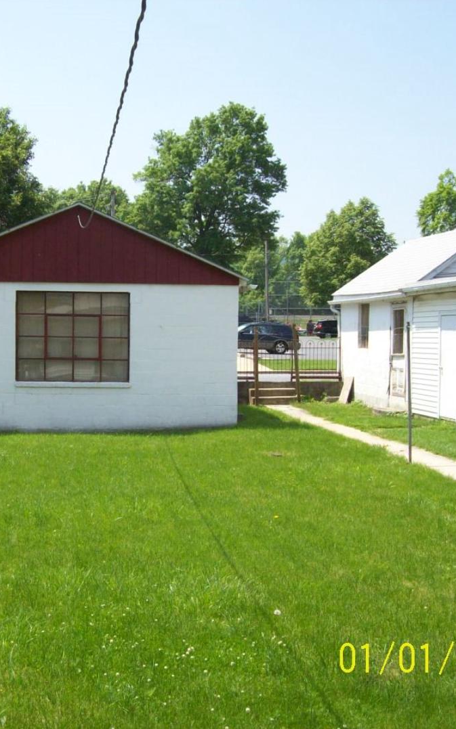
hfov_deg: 25.1
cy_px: 364
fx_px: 1014
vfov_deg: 39.6
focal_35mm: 51
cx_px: 117
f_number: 4.8
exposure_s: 1/349
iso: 80
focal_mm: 6
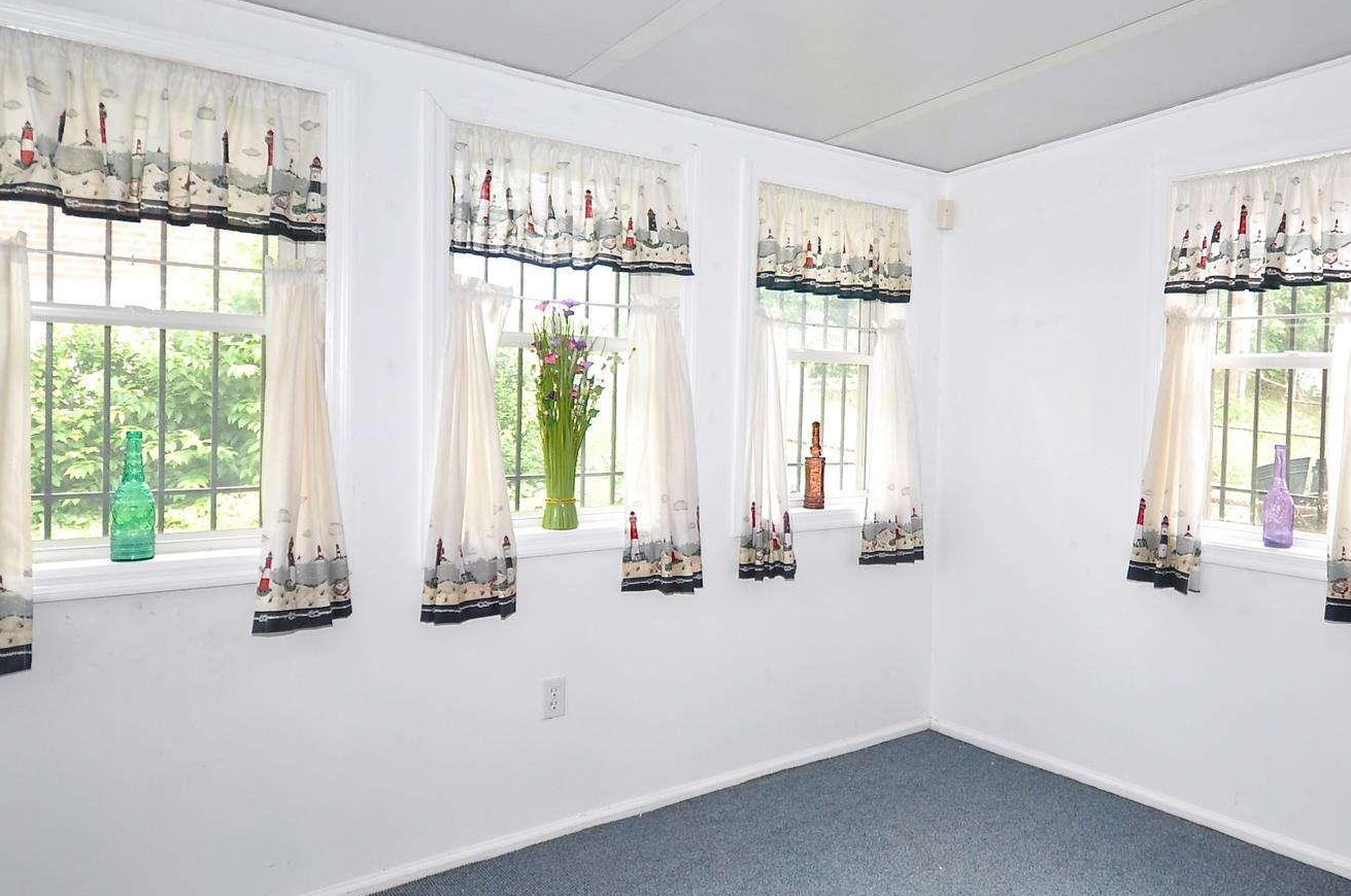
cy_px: 398
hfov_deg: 68.4
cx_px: 873
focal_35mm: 26
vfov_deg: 49.7
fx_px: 966
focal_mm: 11
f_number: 5
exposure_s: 1/60
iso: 400
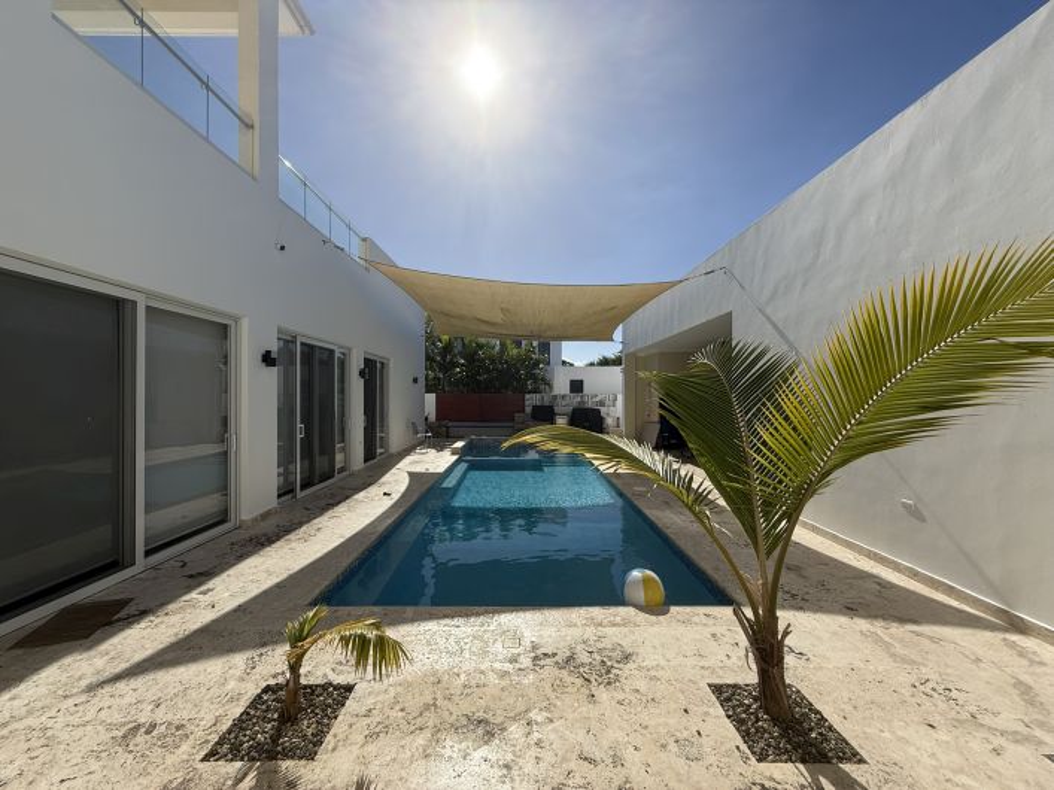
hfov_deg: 102.1
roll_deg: -0.1
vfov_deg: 85.7
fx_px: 426
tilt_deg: +3.1
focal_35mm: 14
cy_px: 395
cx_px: 527
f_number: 2.2
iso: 50
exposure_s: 1/4425
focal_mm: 2.22
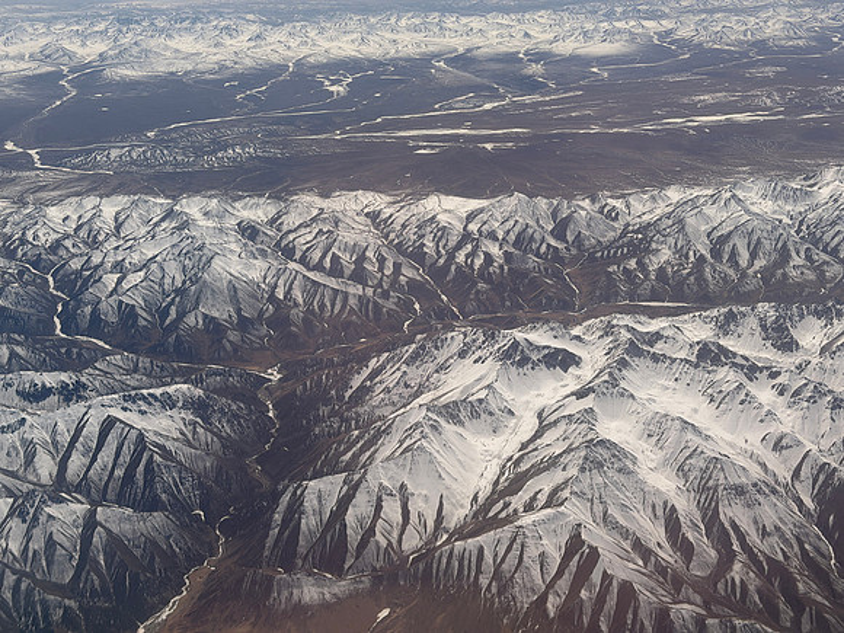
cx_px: 422
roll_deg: +1.6
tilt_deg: -19.6
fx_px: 1170
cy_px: 316
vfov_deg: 30.3
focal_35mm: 48
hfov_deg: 39.7
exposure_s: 1/13333
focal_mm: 6.76
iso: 64
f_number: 1.78
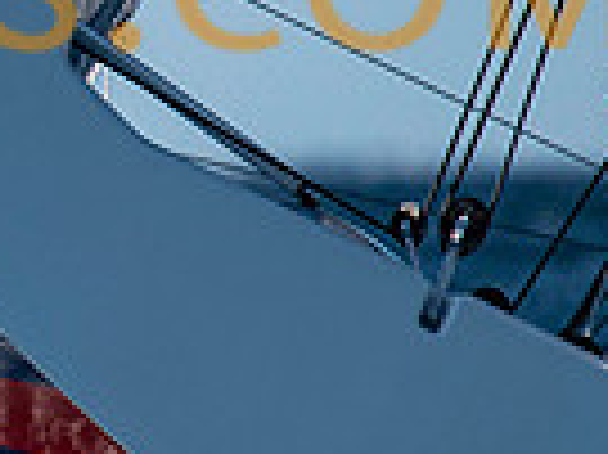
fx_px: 32746
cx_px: -667
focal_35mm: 1866
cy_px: -43
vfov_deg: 0.8
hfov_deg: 1.1
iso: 320
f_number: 5
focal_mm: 300
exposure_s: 1/3200
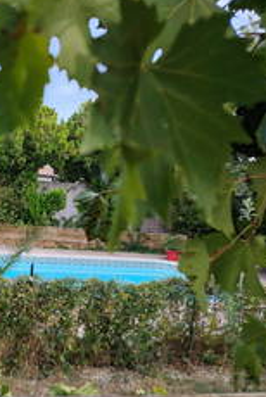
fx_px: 431
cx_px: -19
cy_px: 183
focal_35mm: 39
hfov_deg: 31.0
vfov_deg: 49.4
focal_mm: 5.25
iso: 100
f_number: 1.75
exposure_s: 1/284
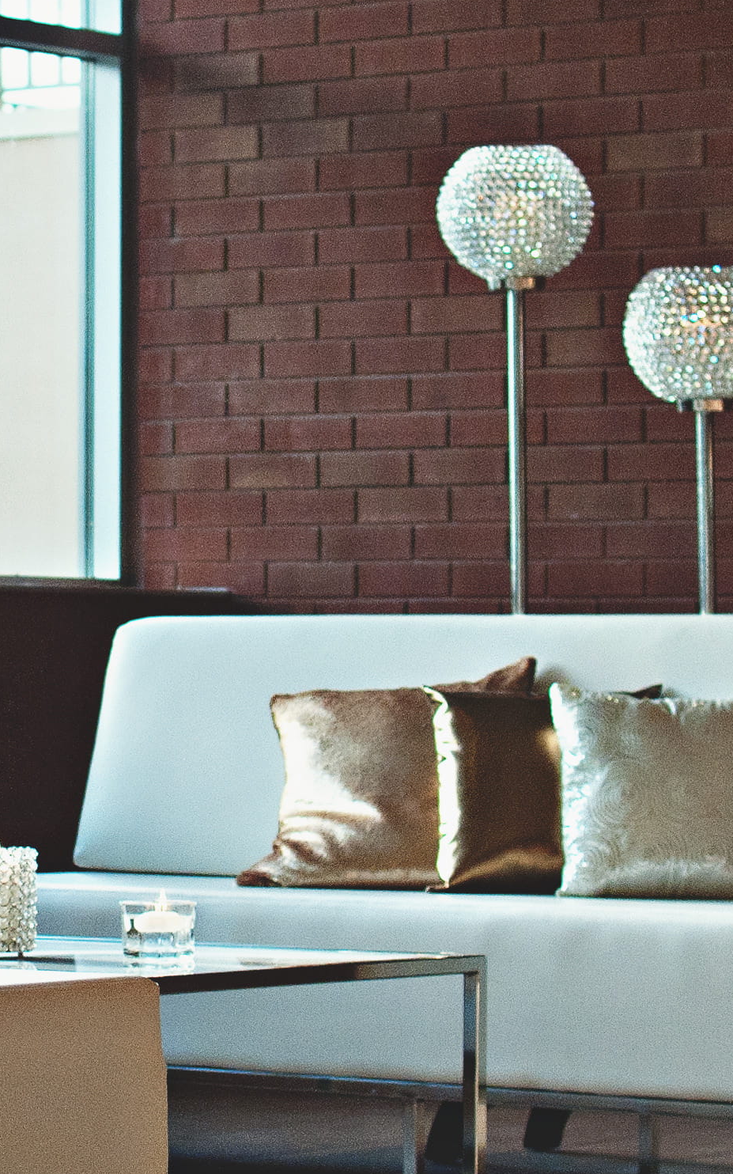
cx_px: -66
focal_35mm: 154
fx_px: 4939
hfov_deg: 8.4
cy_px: 565
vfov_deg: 13.5
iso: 640
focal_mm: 35
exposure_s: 1/500
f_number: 2.5
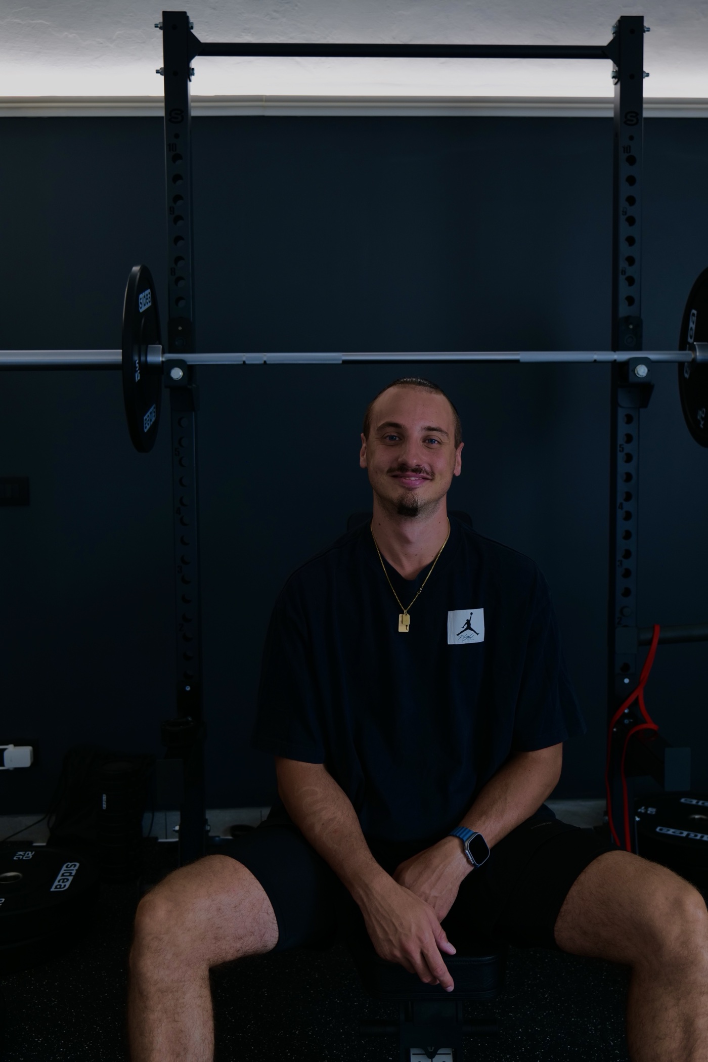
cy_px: 531
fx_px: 973
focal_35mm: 33
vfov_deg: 57.2
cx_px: 354
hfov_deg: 40.0
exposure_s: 1/15
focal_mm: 33
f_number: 4.3
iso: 160
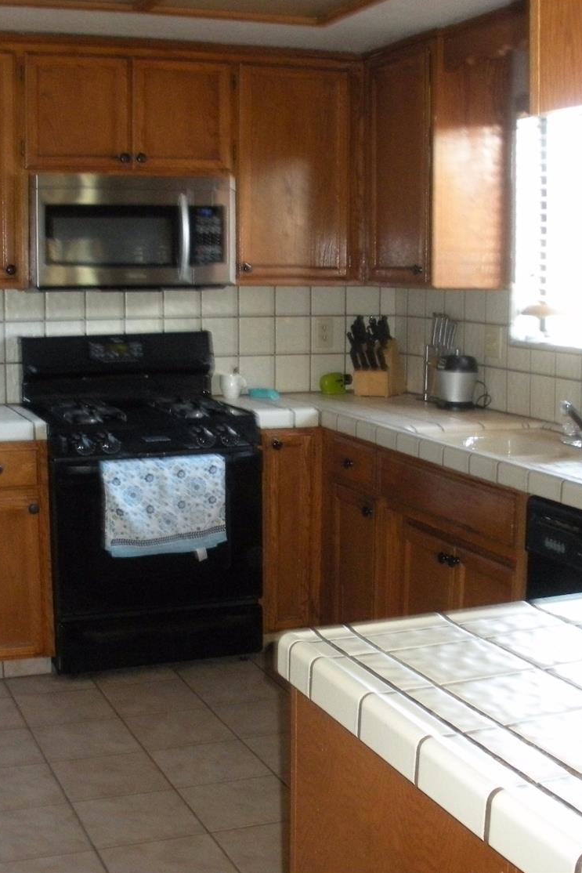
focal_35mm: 49
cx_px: 239
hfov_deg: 27.5
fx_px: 1188
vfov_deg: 40.3
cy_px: 434
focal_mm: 6.3
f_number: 3.5
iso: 400
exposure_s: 1/30
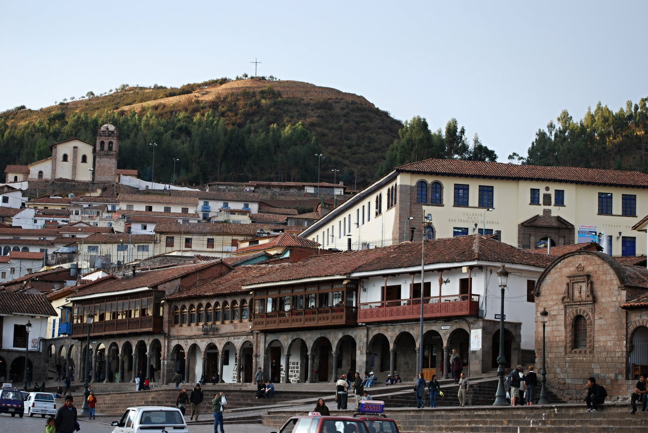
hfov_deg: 24.6
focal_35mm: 82
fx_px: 1487
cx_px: 324
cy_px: 216
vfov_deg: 16.6
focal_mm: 55
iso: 160
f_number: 5.6
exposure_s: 1/125
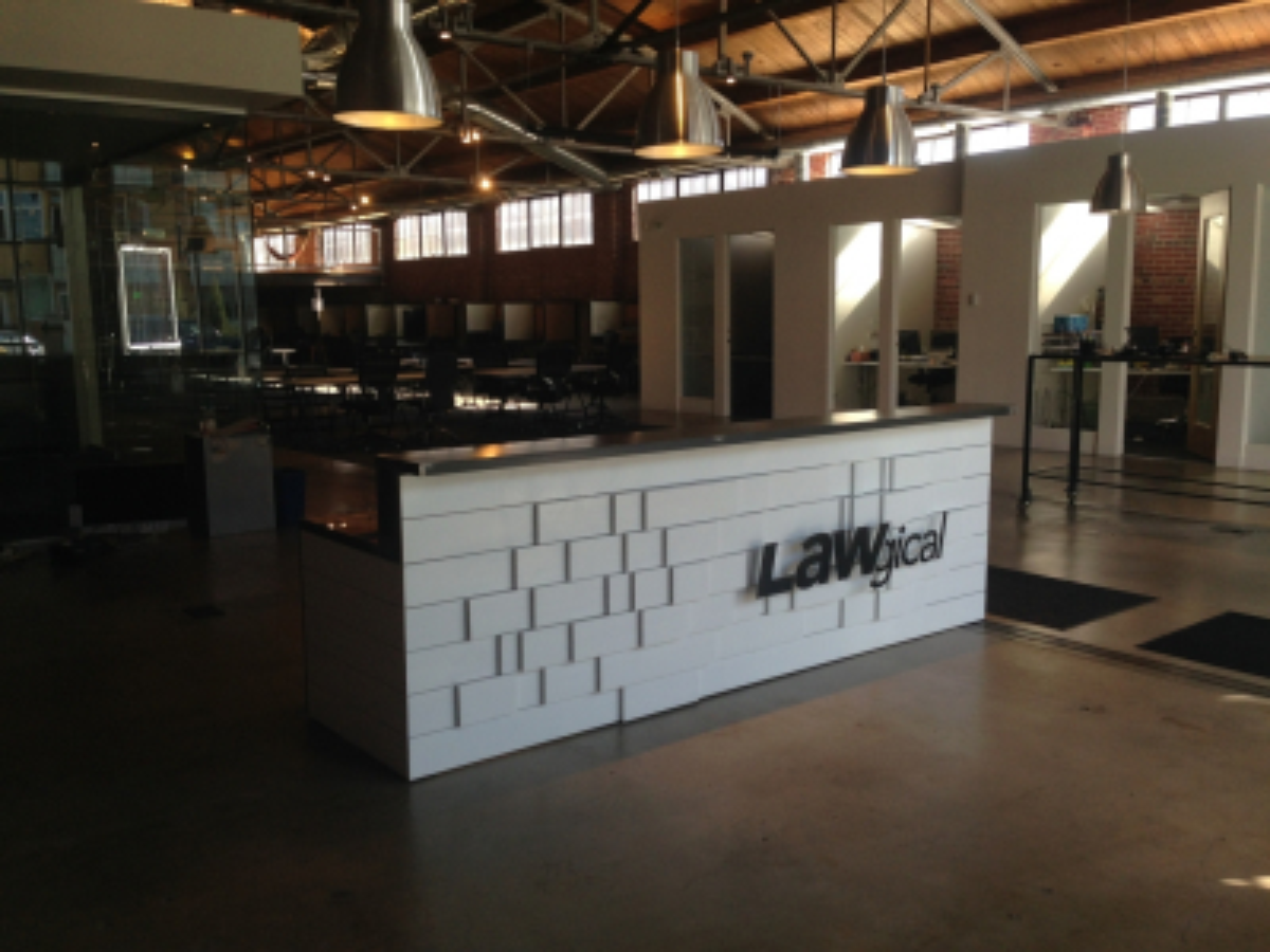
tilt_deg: -8.2
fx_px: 1211
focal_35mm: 33
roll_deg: +0.8
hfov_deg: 55.4
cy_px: 476
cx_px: 635
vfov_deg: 42.9
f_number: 2.4
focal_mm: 4.12
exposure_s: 1/120
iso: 64
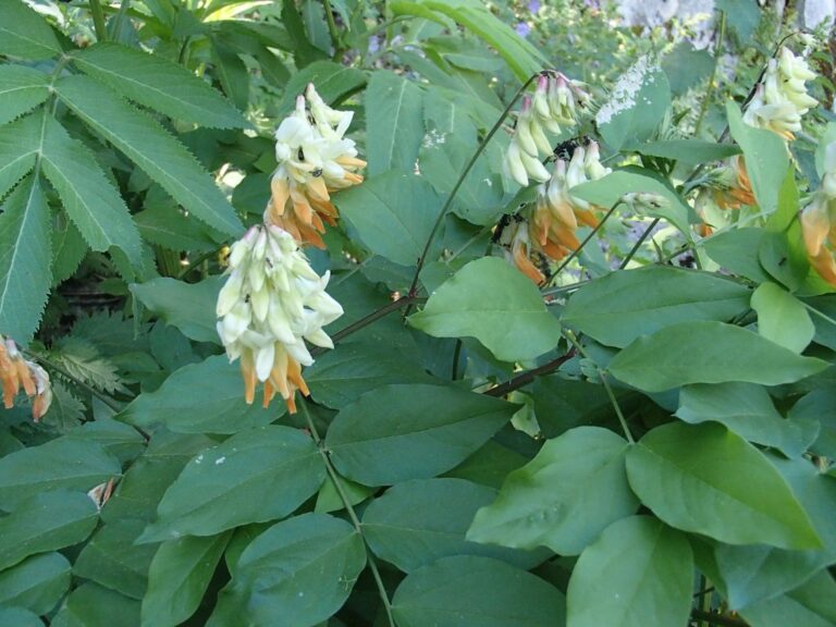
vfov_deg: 38.7
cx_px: 418
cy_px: 314
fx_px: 894
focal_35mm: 37
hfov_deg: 50.1
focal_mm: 6.64
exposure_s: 1/160
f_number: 4.7
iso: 400
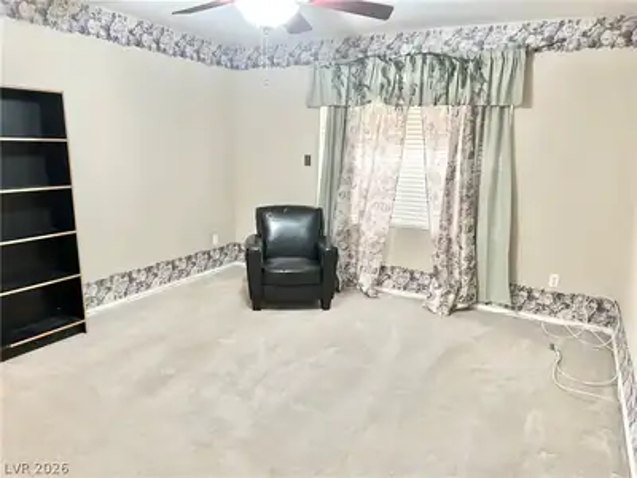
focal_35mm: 26
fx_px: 478
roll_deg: -2.4
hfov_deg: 67.3
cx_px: 318
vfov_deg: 53.1
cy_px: 239
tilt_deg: -13.1
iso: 250
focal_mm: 5.7
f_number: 1.5
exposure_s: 1/60
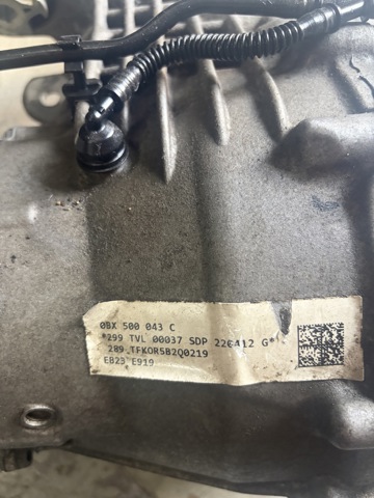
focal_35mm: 26
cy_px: 249
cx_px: 187
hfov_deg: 53.1
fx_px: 375
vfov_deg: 67.3
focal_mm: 5.96
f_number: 1.6
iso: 250
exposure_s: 1/60
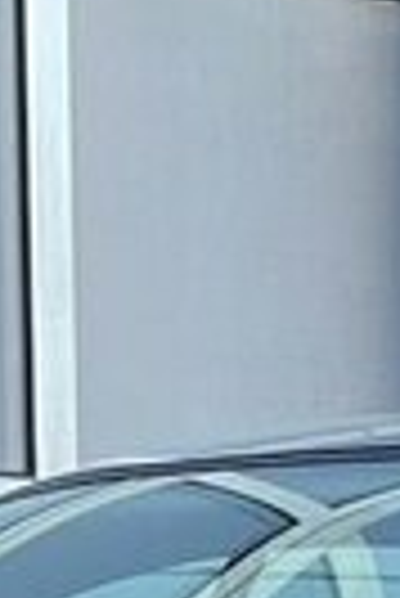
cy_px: 1520
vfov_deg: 4.1
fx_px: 8095
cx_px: 818
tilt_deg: -4.2
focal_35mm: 487
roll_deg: +0.9
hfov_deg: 2.8
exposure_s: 1/102
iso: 25
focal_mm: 6
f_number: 2
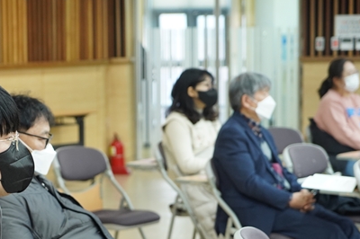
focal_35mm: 140
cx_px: 45
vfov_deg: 9.7
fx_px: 1399
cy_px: 214
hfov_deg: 14.5
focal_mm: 70
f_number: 4
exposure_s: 1/80
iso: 2000
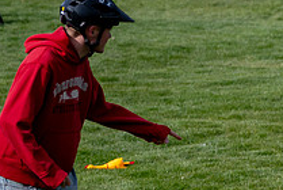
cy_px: 87
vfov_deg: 3.2
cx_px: 386
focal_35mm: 429
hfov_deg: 4.8
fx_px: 3377
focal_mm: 86
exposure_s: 1/2500
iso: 200
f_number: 2.8
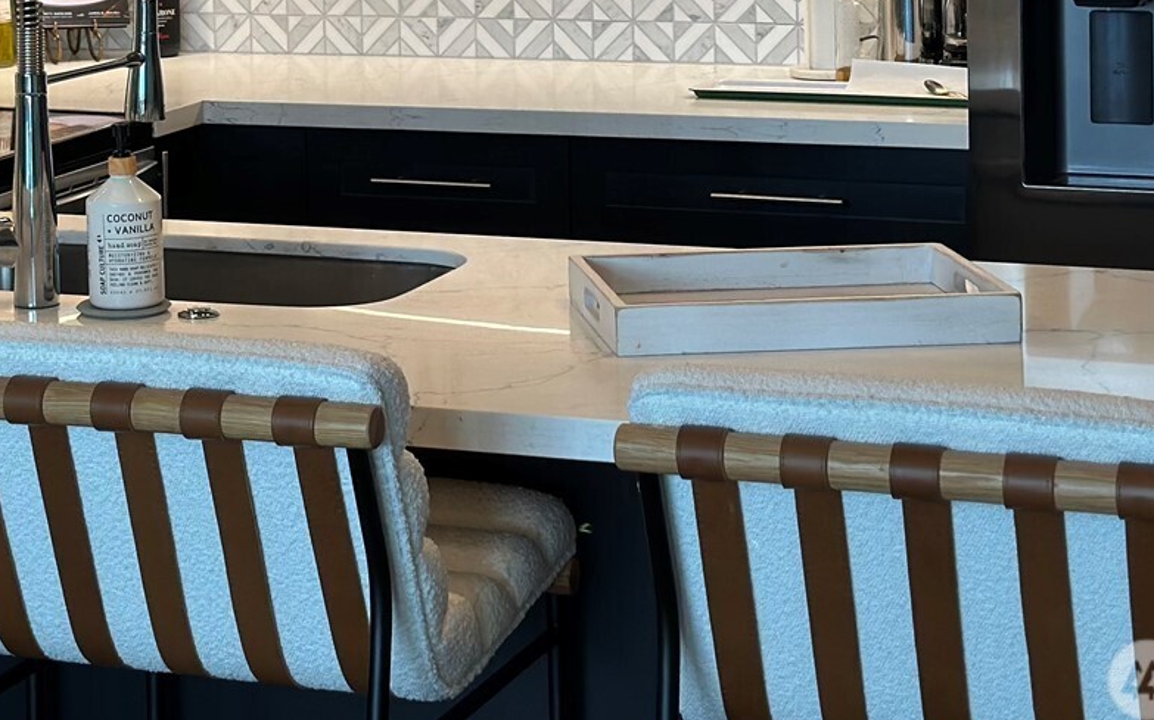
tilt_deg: -2.6
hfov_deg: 19.9
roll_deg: +1.0
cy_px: -144
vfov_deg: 12.3
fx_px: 3270
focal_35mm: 104
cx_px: 311
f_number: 1.78
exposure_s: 1/285
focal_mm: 6.86
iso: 80
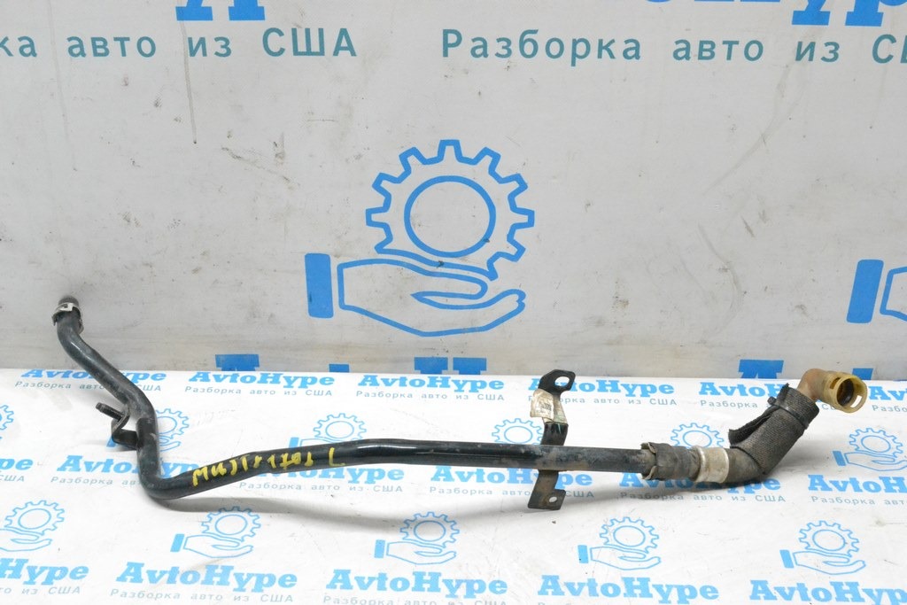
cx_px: 454
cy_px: 302
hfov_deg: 41.1
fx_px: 1209
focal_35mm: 48
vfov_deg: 28.1
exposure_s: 1/160
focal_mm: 32
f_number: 9
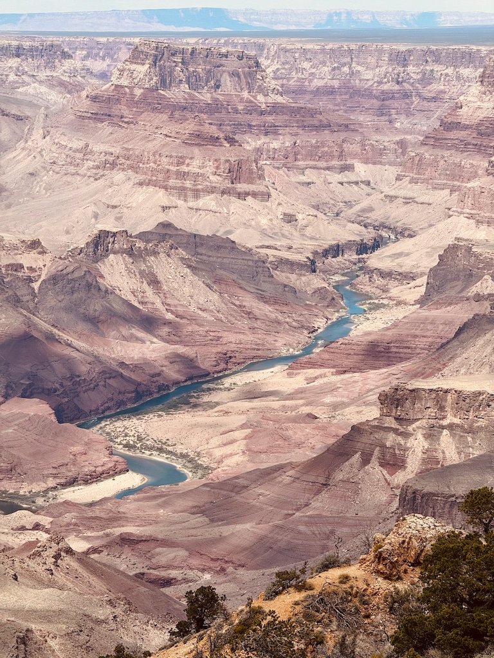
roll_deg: +1.1
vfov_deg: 16.4
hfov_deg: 12.3
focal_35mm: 120
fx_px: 2283
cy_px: 329
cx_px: 247
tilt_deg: -8.1
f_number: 2.8
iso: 50
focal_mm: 15.66
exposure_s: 1/1866
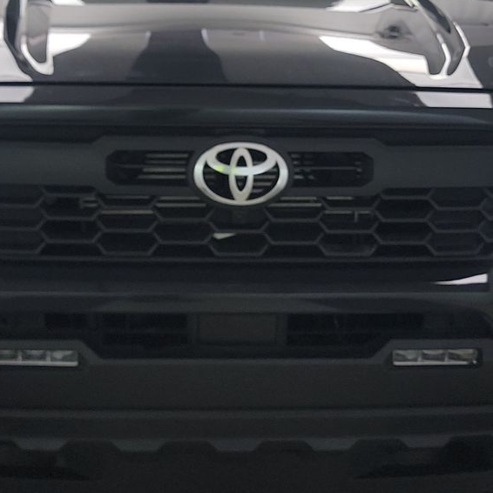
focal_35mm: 60
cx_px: 242
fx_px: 967
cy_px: 175
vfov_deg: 28.5
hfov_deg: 28.6
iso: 147
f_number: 1.8
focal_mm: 6.7
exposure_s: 1/50
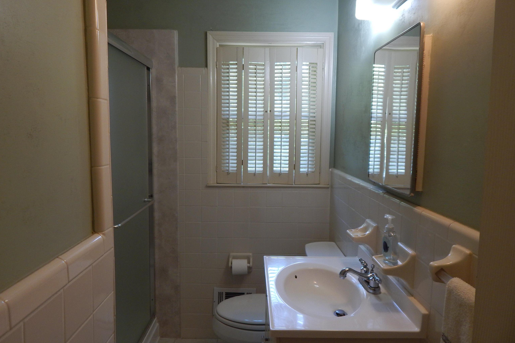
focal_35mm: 23
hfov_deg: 76.1
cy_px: 168
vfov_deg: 55.1
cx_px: 258
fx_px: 329
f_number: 3
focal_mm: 4
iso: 140
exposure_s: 1/30
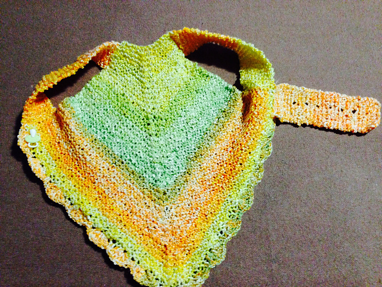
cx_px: 191
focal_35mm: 33
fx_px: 364
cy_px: 144
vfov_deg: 42.9
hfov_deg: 55.4
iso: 400
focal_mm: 4.12
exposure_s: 1/15
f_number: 2.4
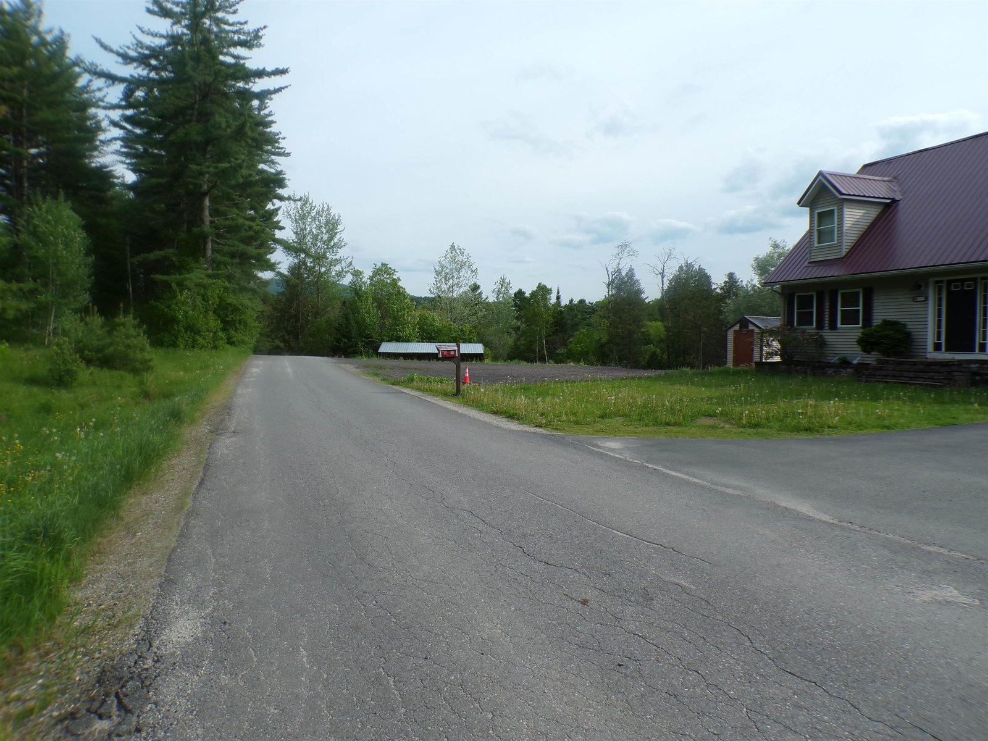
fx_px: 685
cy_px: 370
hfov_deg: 71.6
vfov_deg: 56.8
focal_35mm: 24
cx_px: 494
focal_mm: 4.3
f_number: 4.4
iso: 100
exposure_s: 1/550
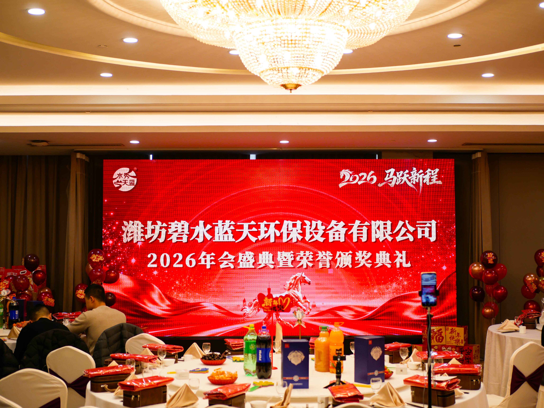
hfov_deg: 38.2
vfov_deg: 29.1
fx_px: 786
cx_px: 272
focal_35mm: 50
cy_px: 204
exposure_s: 1/160
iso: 200
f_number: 2
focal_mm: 25
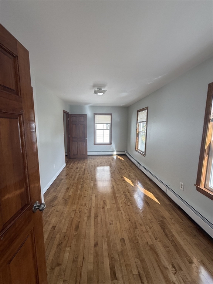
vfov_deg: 102.1
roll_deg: -1.1
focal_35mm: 14
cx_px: 106
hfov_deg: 85.7
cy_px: 142
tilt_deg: -6.8
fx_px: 115
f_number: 2.2
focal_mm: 2.22
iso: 40
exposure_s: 1/102
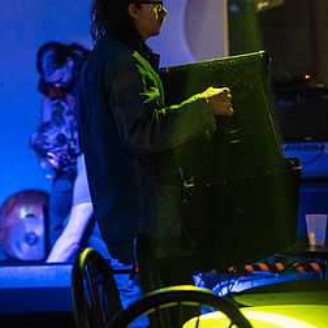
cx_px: 127
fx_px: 1340
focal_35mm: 125
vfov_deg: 14.0
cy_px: 169
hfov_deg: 13.9
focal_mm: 50
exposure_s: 1/320
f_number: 1.8
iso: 2000
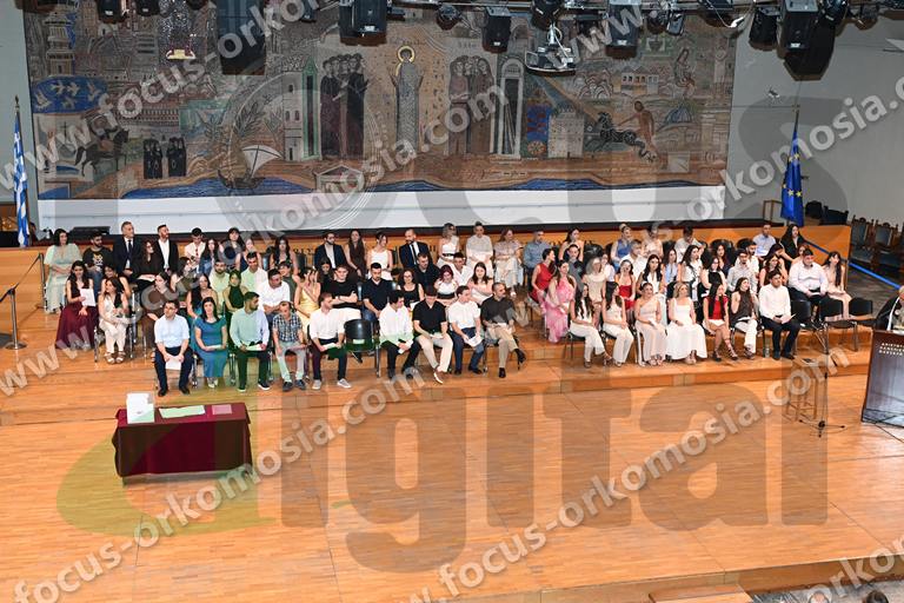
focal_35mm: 42
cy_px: 302
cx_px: 452
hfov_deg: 46.4
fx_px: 1055
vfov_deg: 31.9
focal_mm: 42
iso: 6400
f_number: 8
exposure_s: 1/80
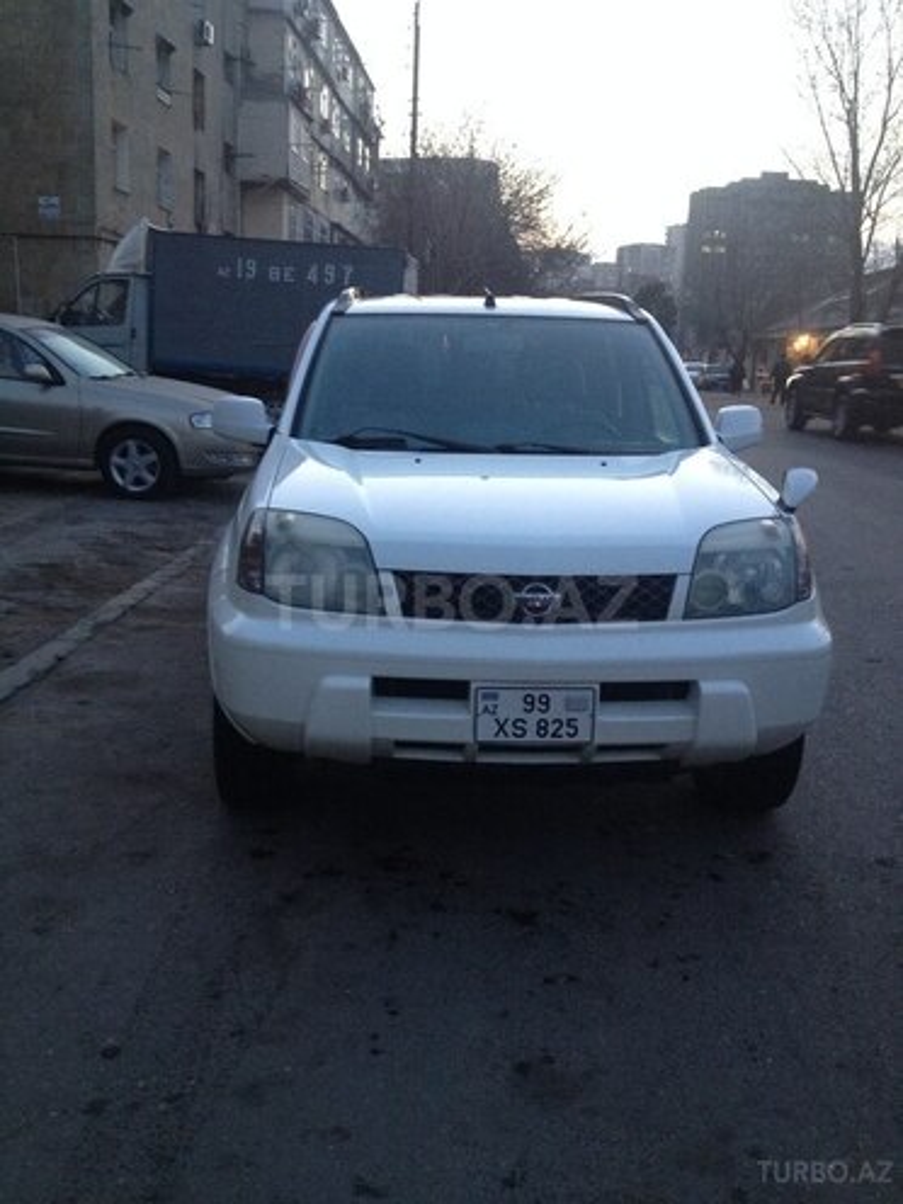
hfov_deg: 40.7
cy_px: 602
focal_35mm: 35
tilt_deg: -12.8
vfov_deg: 52.6
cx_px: 452
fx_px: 1217
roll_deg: -3.6
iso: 200
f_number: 2.4
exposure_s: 1/20
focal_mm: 4.28
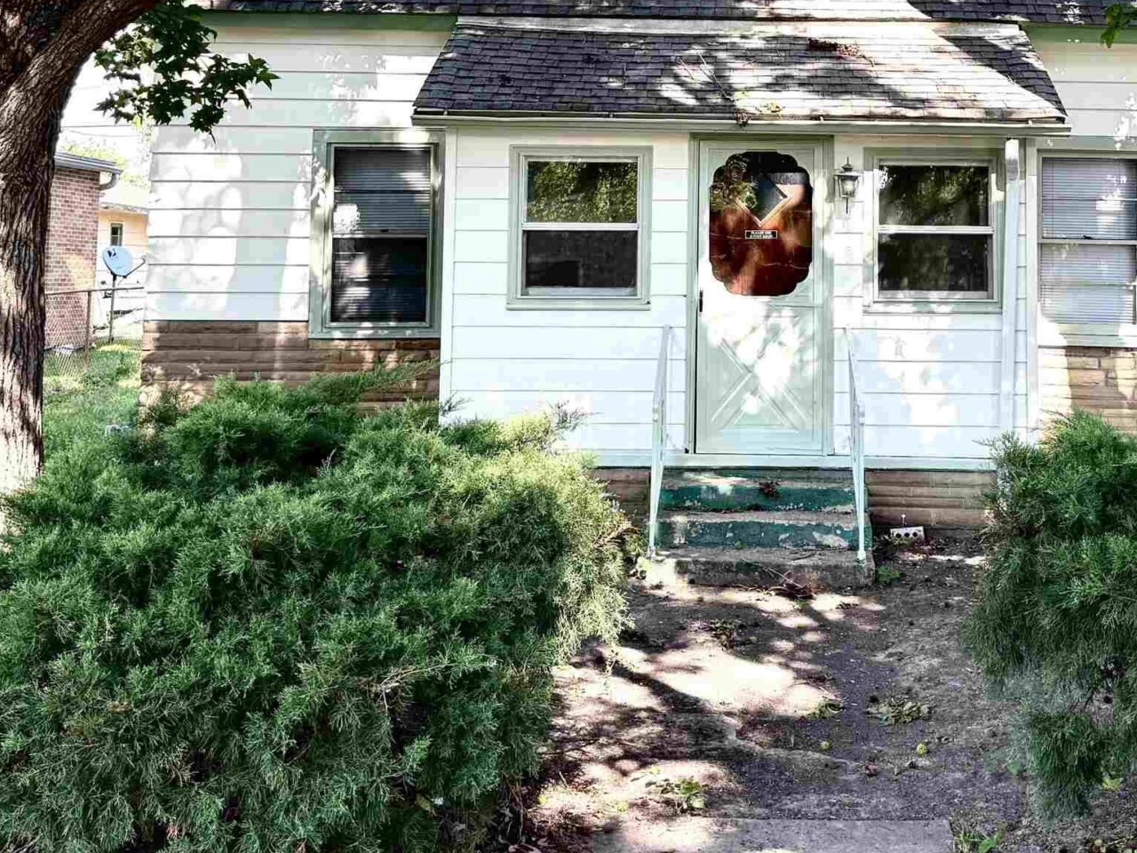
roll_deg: -0.4
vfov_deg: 29.6
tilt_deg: +3.9
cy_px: 169
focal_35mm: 48
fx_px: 1577
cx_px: 759
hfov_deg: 39.2
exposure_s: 1/563
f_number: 1.78
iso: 100
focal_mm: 6.76
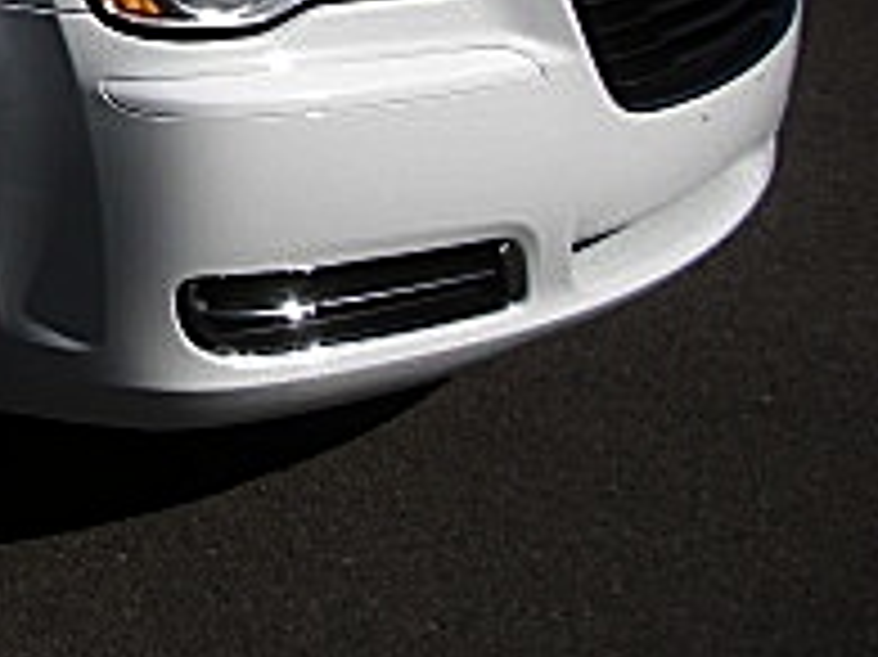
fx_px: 2991
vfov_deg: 12.1
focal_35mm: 118
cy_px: -266
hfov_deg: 15.3
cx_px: -486
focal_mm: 6.3
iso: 50
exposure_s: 1/320
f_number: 7.9
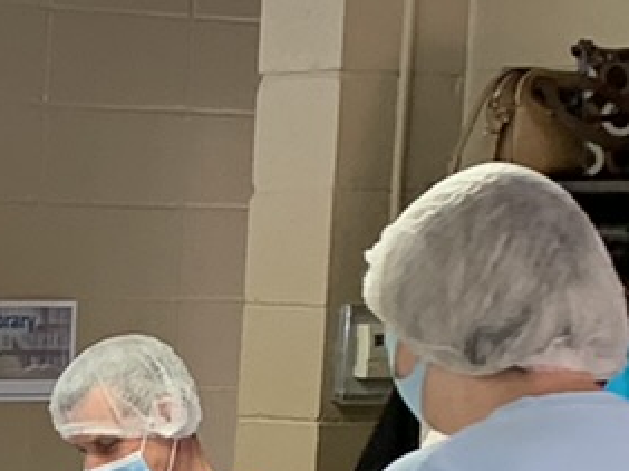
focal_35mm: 189
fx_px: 3431
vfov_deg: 7.7
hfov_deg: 9.3
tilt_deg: -7.6
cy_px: 748
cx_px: -906
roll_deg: -0.5
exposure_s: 1/60
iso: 100
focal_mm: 4.25
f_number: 1.8
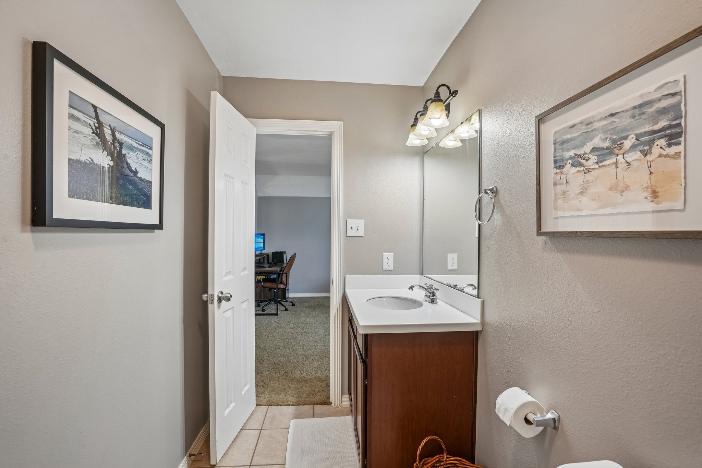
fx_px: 312
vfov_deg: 73.7
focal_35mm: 16
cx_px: 351
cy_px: 234
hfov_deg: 96.7
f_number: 8
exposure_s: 1/20
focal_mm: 16
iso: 400
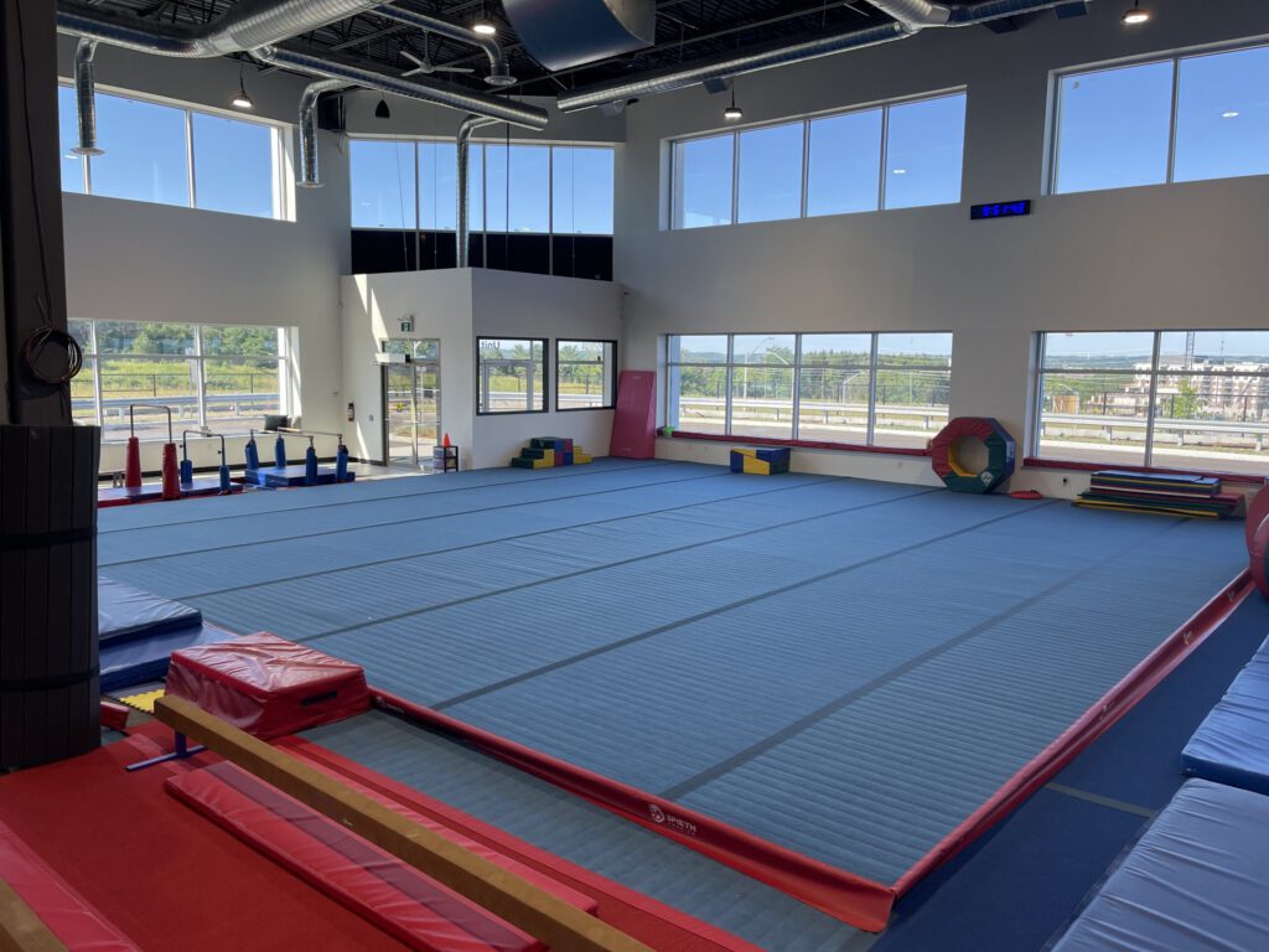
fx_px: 953
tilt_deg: -7.2
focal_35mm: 26
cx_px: 634
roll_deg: -0.5
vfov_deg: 53.1
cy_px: 476
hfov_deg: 67.3
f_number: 1.6
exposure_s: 1/181
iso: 32
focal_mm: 5.1
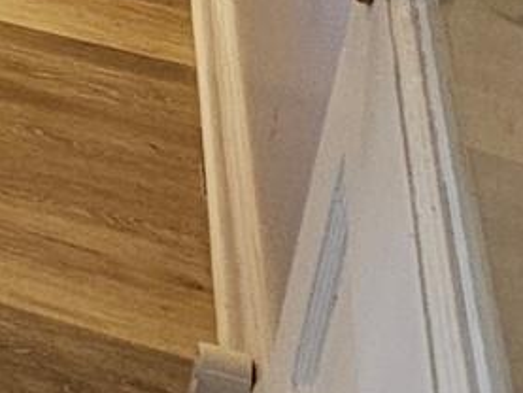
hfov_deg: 15.5
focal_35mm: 96
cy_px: -433
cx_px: -576
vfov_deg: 13.0
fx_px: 1451
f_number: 2.2
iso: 320
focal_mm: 2.2
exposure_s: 1/60
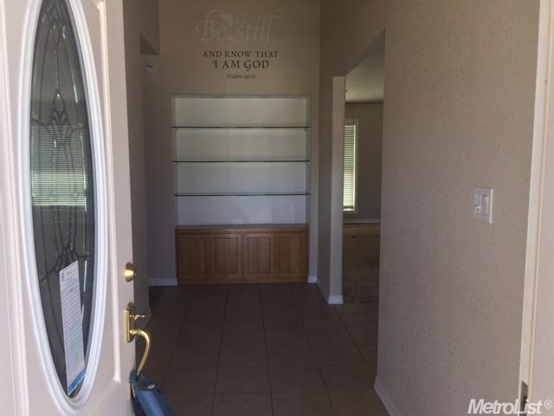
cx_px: 277
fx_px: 464
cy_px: 208
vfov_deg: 48.2
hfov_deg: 61.7
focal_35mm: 29
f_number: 2.2
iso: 25
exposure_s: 1/40
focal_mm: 4.15
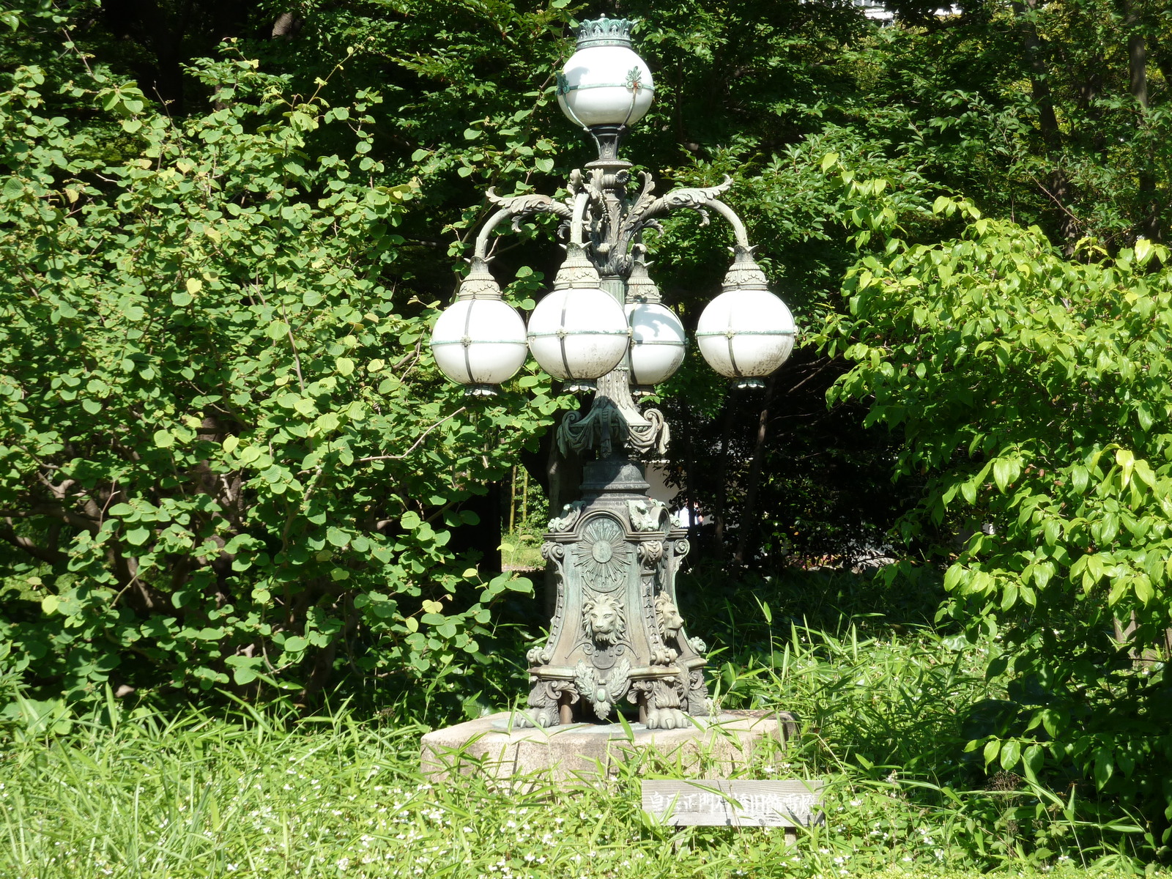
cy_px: 440
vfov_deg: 18.9
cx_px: 586
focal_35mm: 78
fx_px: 2641
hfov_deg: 25.0
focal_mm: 12.8
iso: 80
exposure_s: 1/250
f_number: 4.2
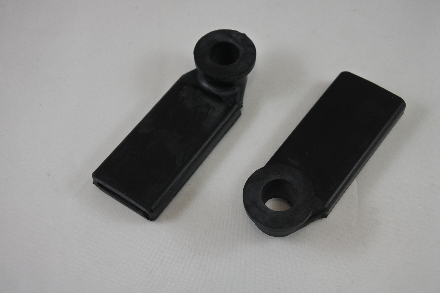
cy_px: 146
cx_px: 220
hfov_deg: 36.9
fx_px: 660
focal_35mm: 54
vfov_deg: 25.1
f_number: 4.8
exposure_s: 1/125
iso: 200
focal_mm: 20.1
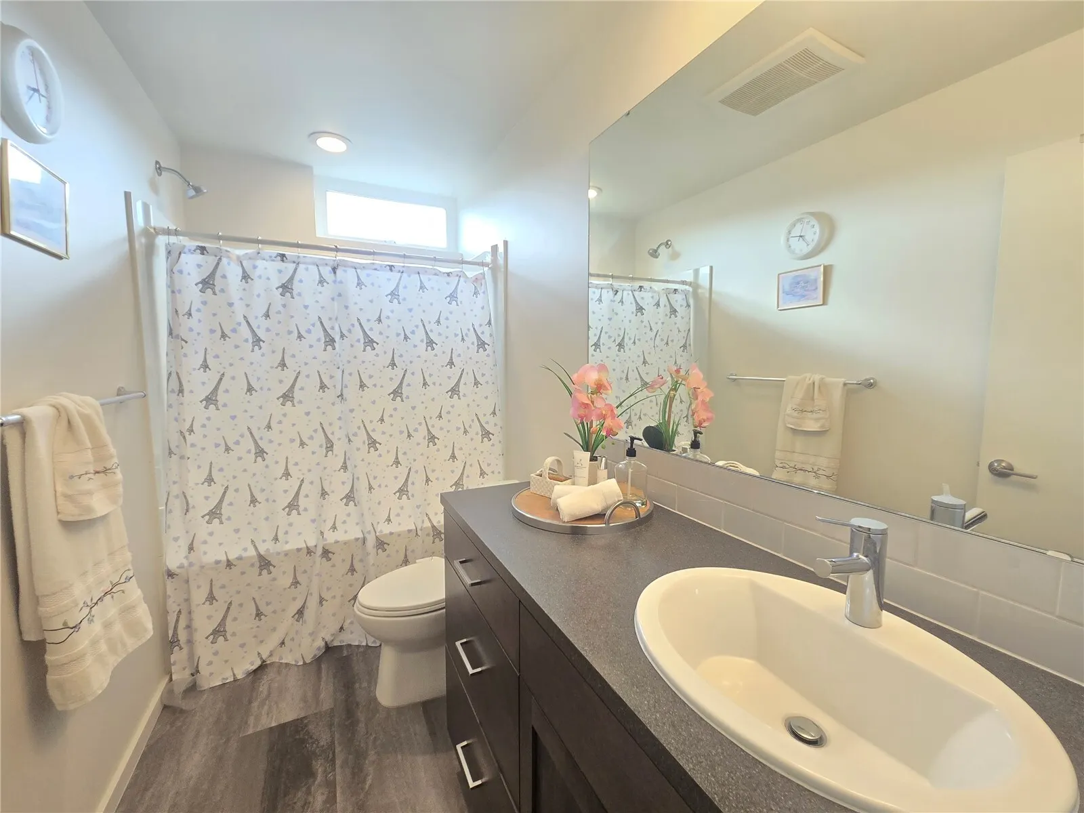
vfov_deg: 89.9
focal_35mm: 13
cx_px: 542
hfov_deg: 106.2
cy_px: 406
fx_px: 407
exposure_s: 1/60
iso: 200
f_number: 2.2
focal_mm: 2.2
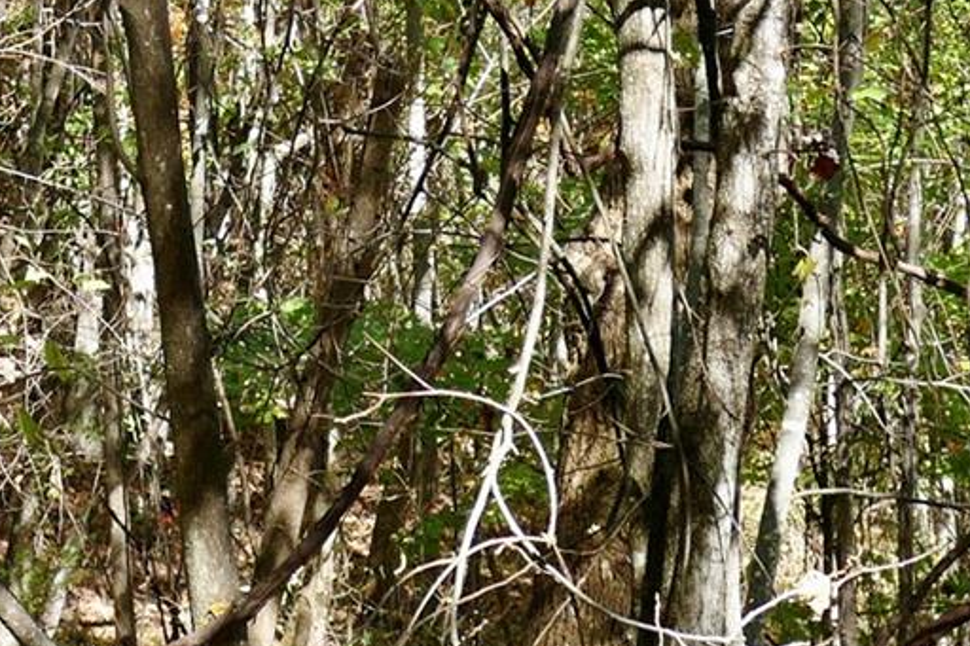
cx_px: -30
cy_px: 58
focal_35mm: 184
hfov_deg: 11.1
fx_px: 4956
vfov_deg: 7.4
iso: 125
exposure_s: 1/160
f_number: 3.2
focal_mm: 16.74
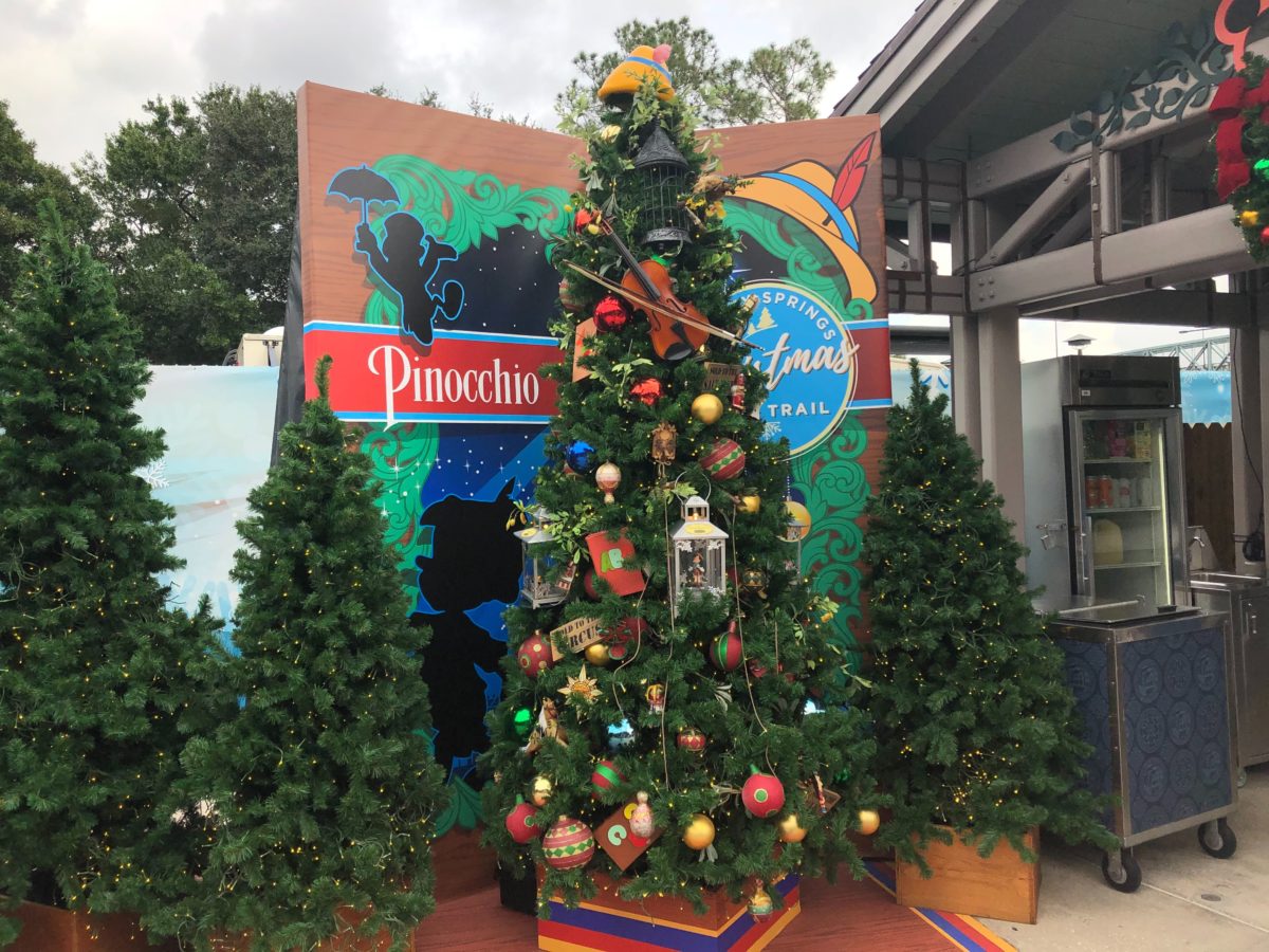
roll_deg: +0.5
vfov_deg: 49.7
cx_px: 634
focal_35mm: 28
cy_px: 476
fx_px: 1026
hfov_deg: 63.4
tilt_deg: -1.0
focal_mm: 3.99
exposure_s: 1/1473
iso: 20
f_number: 1.8
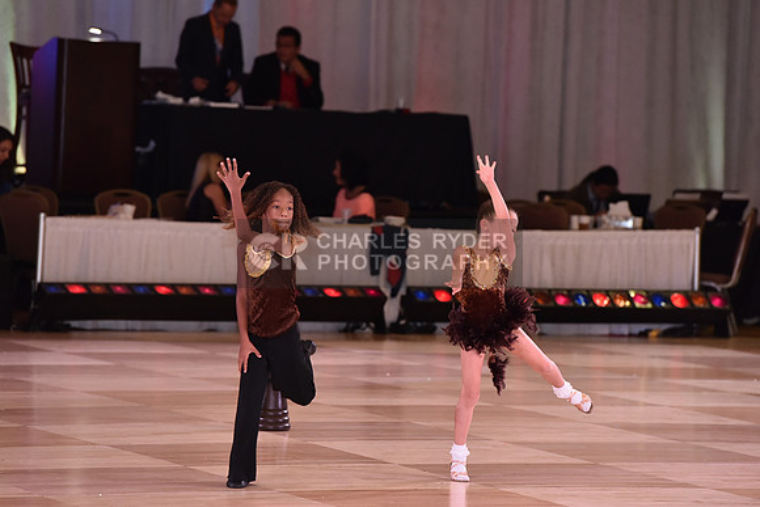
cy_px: 254
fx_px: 4117
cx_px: 380
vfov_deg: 7.0
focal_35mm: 195
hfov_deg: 10.5
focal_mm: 195
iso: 1600
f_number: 5
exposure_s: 1/250
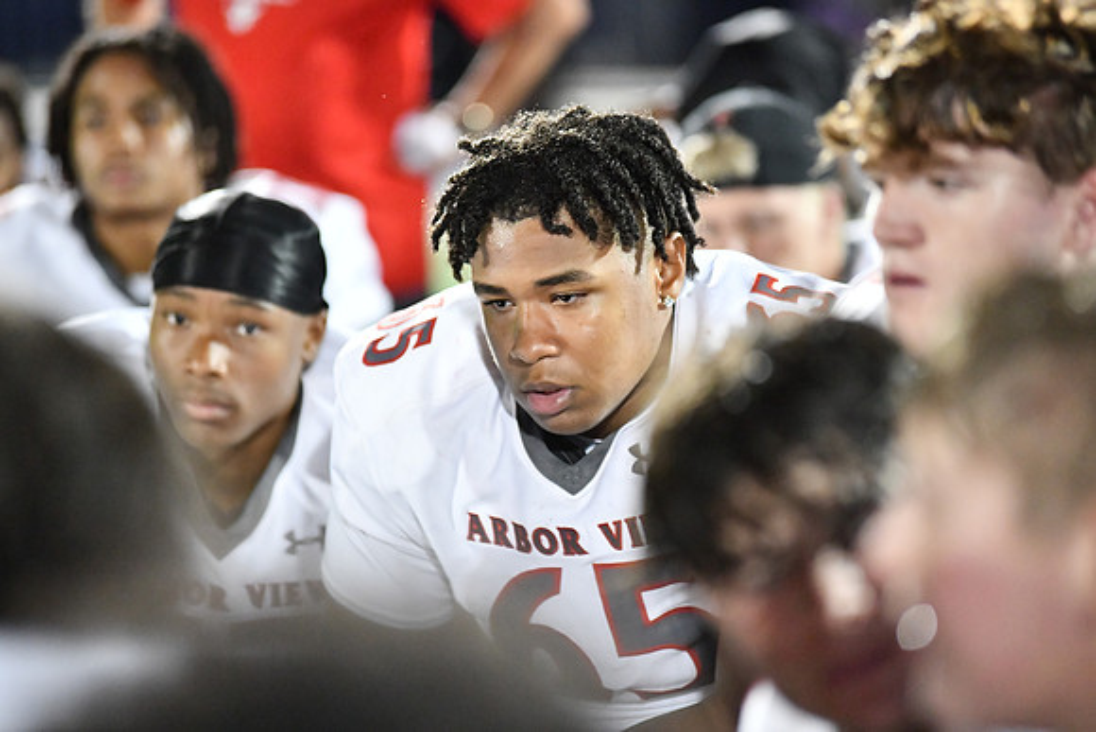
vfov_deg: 6.9
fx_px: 6090
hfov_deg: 10.3
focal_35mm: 200
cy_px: 366
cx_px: 548
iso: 12800
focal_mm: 200
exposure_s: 1/1250
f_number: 2.8
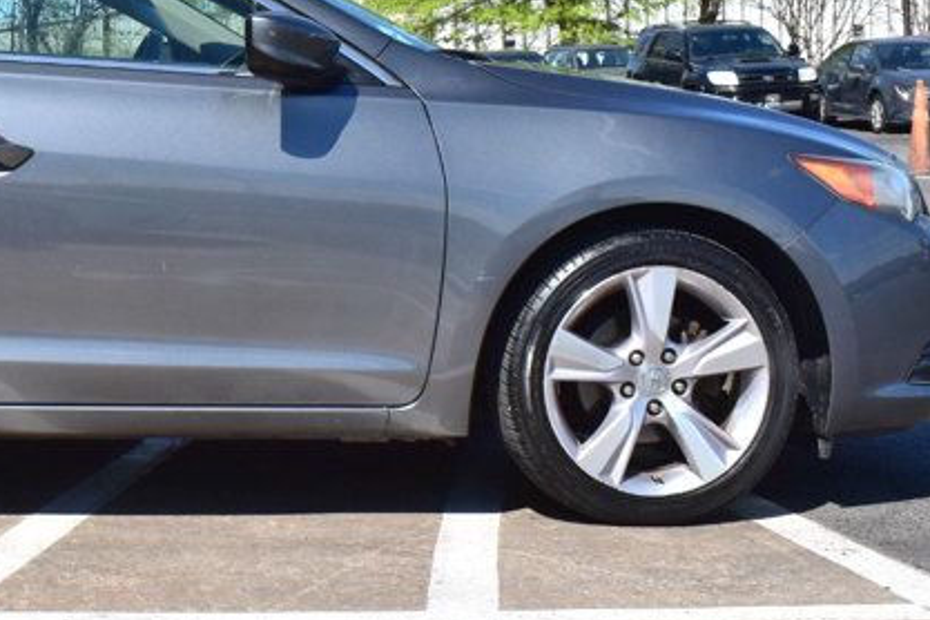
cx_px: -49
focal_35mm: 81
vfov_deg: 16.7
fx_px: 2092
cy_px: 127
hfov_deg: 23.7
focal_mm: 22
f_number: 11
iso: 220
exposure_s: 1/500
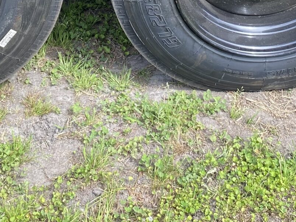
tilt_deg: -23.2
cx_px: 88
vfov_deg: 16.2
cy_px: -115
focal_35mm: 83
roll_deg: -1.5
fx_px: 710
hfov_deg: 23.4
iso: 32
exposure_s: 1/411
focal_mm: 4.25
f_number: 1.8
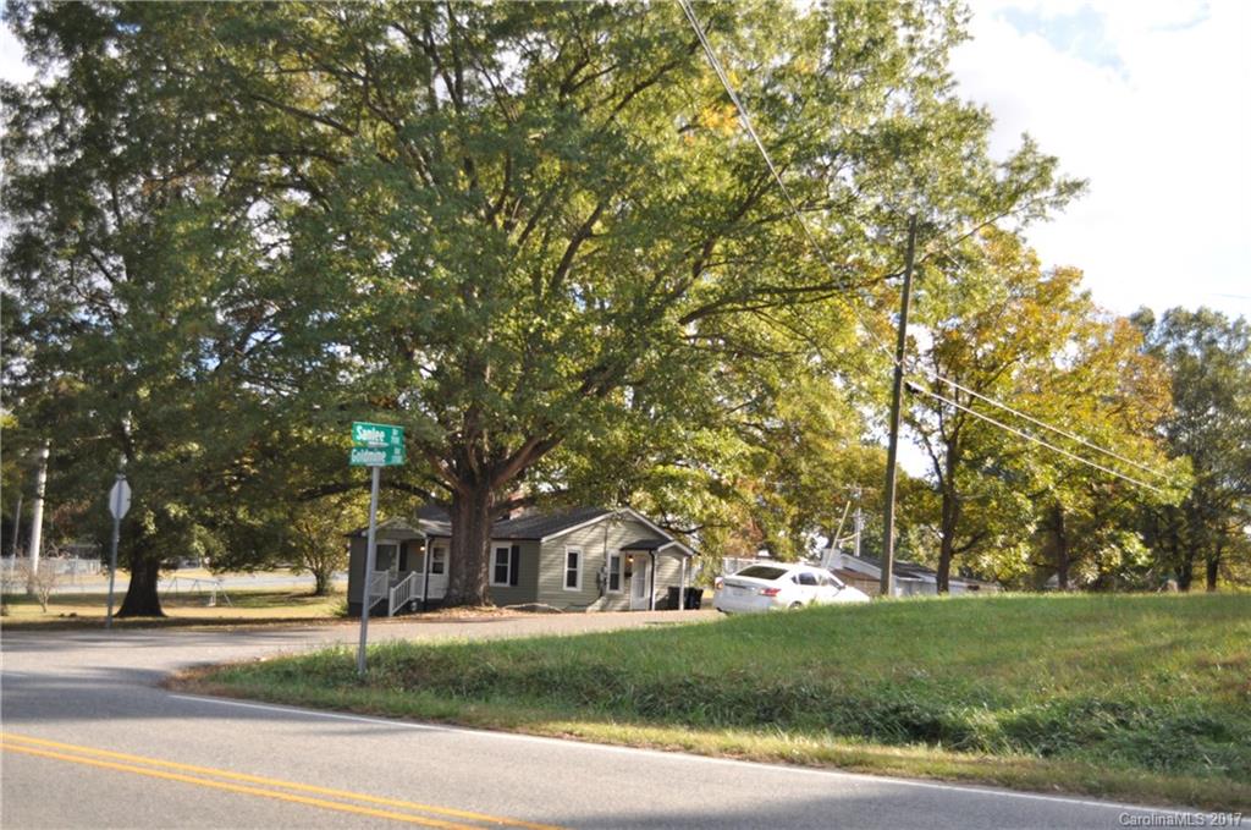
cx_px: 626
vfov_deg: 36.7
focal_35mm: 36
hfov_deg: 53.2
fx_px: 1249
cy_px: 415
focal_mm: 24
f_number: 4
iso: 400
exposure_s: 1/1000
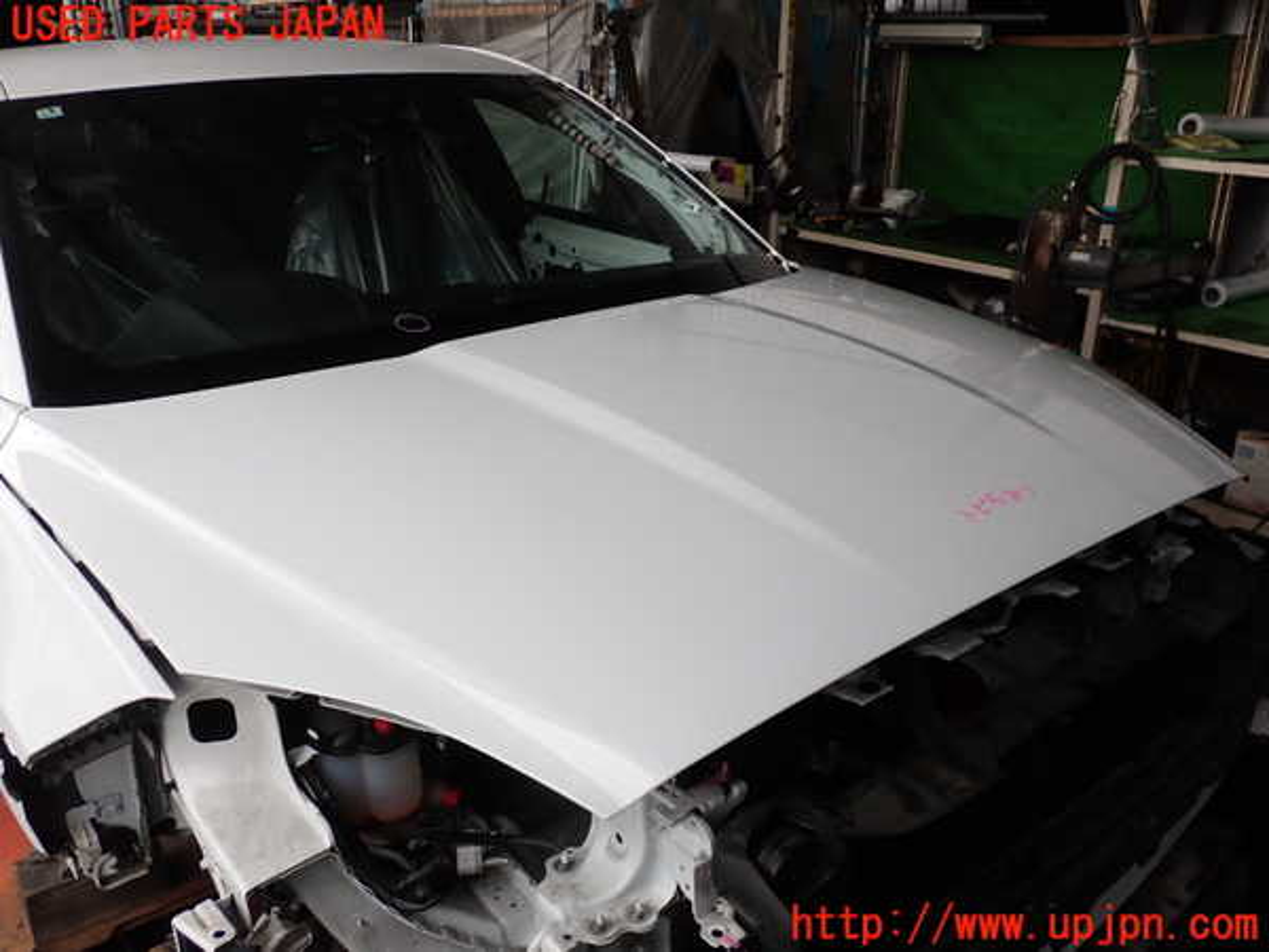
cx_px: 634
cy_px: 476
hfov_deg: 60.0
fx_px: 1100
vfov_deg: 46.8
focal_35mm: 30
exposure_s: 1/100
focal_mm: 5.4
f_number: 3.2
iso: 100
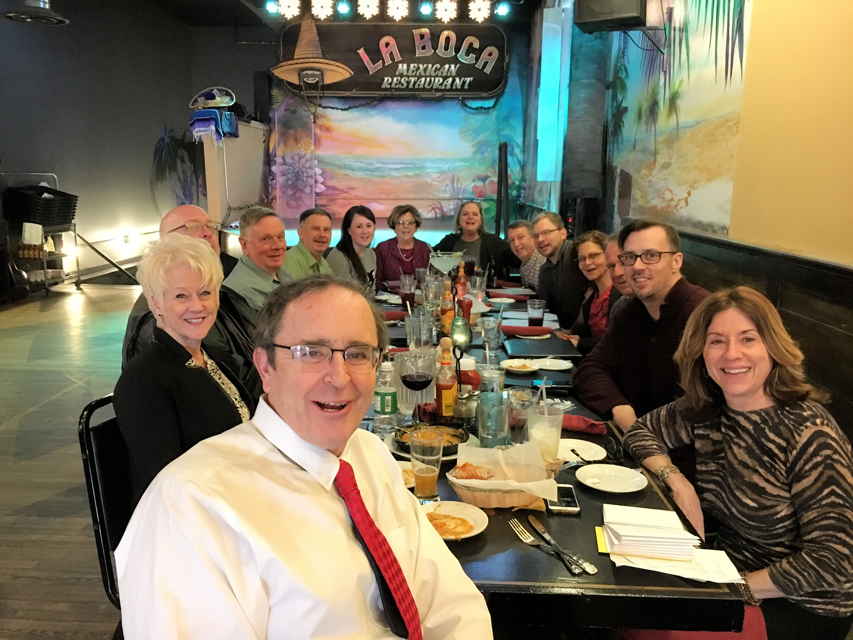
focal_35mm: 29
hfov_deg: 61.7
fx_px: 715
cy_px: 320
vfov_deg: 48.2
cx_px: 426
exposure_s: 1/15
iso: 320
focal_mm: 4.15
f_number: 2.2
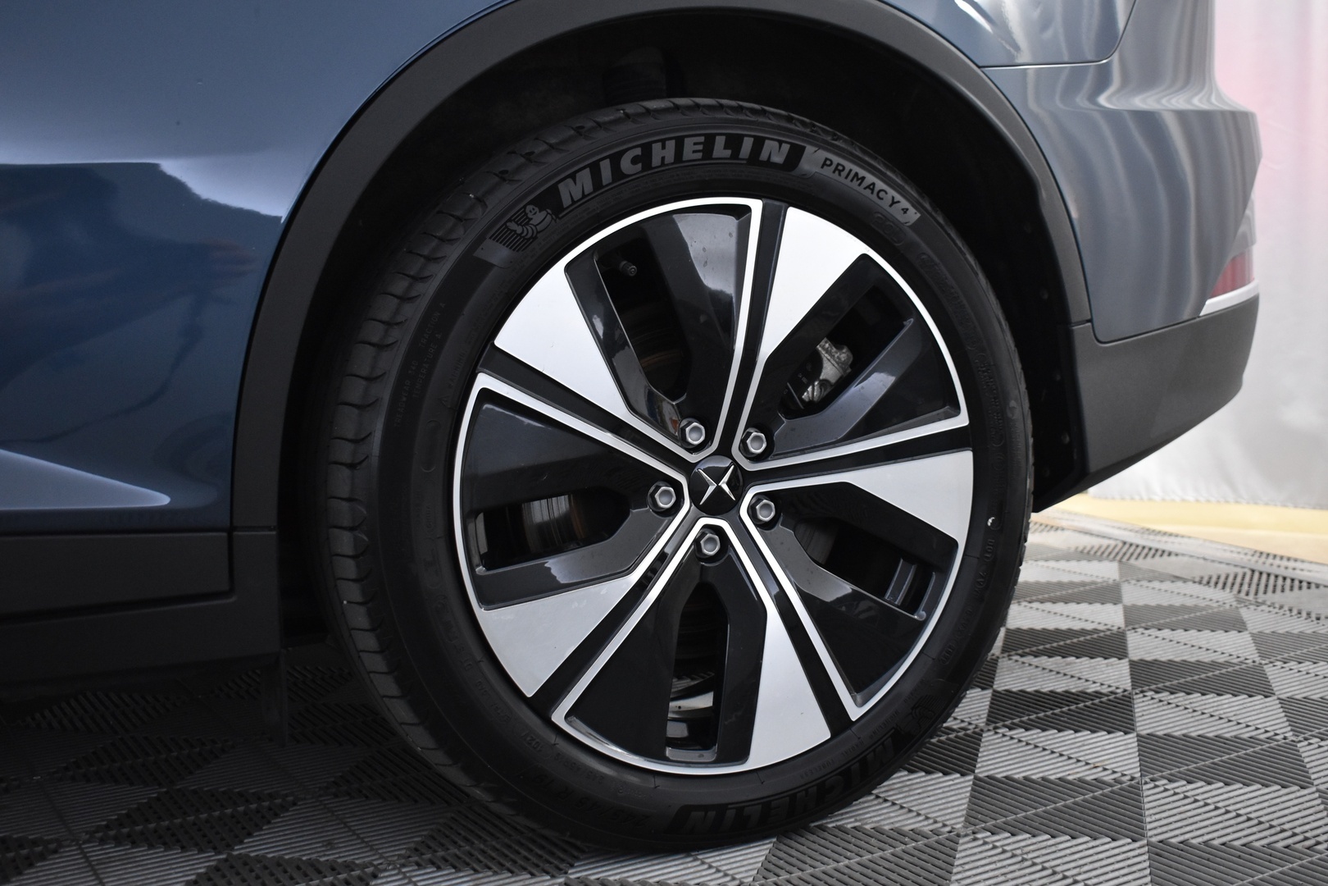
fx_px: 1549
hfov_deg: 46.4
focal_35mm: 42
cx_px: 664
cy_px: 443
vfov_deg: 31.9
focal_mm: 28
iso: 1800
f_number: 4.2
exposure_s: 1/50
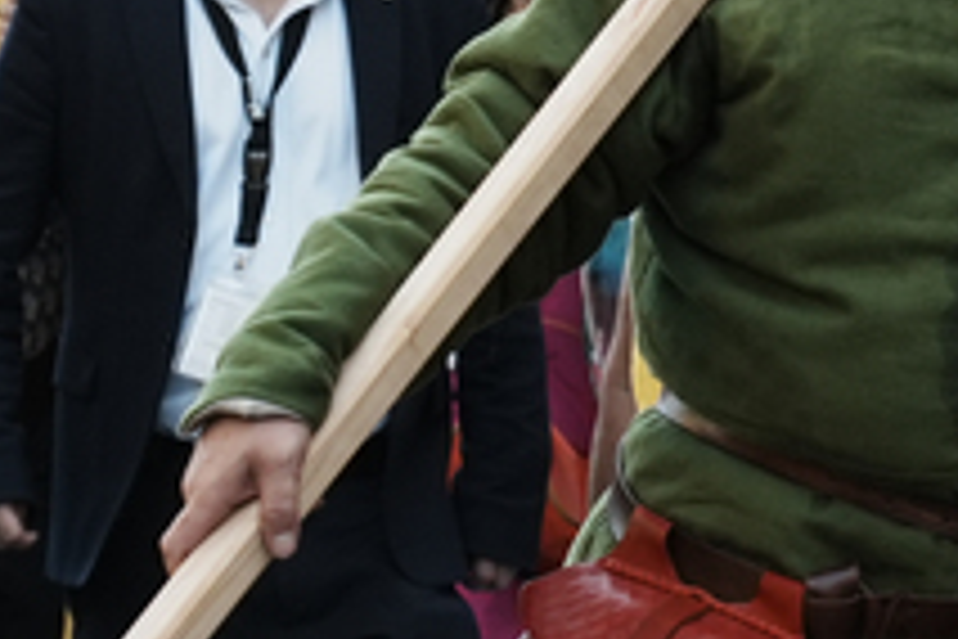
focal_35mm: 605
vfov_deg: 2.3
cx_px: 1421
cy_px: 248
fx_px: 16090
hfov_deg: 3.4
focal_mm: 107.3
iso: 500
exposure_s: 1/400
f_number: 6.3
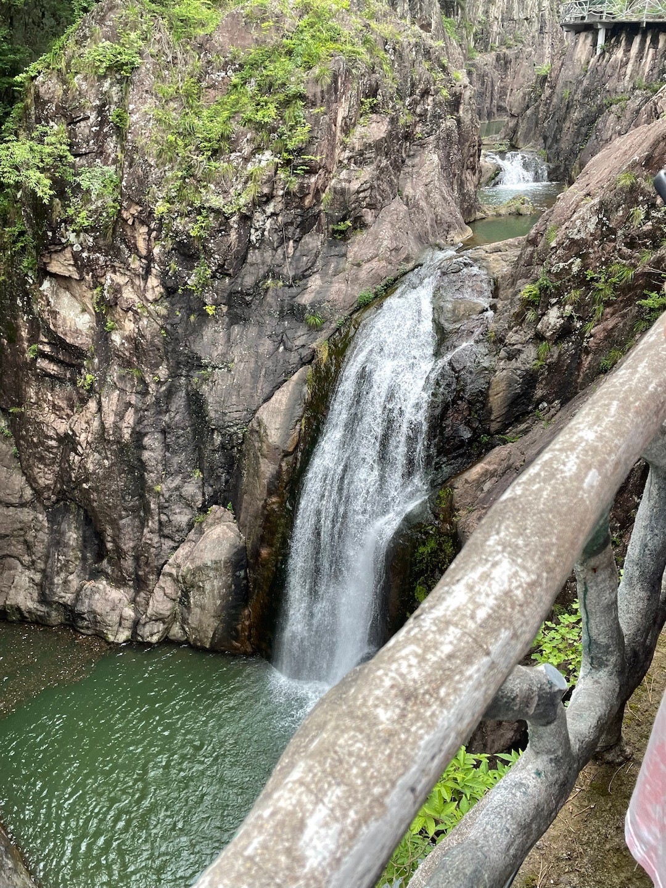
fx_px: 667
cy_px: 444
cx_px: 333
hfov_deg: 53.1
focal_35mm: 26
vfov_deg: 67.3
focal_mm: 4.2
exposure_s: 1/190
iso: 32
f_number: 1.6
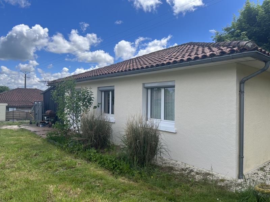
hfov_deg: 67.3
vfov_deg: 53.1
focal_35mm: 26
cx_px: 135
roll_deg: -0.4
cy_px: 101
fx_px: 203
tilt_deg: +1.3
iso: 50
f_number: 1.6
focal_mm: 5.1
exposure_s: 1/2755
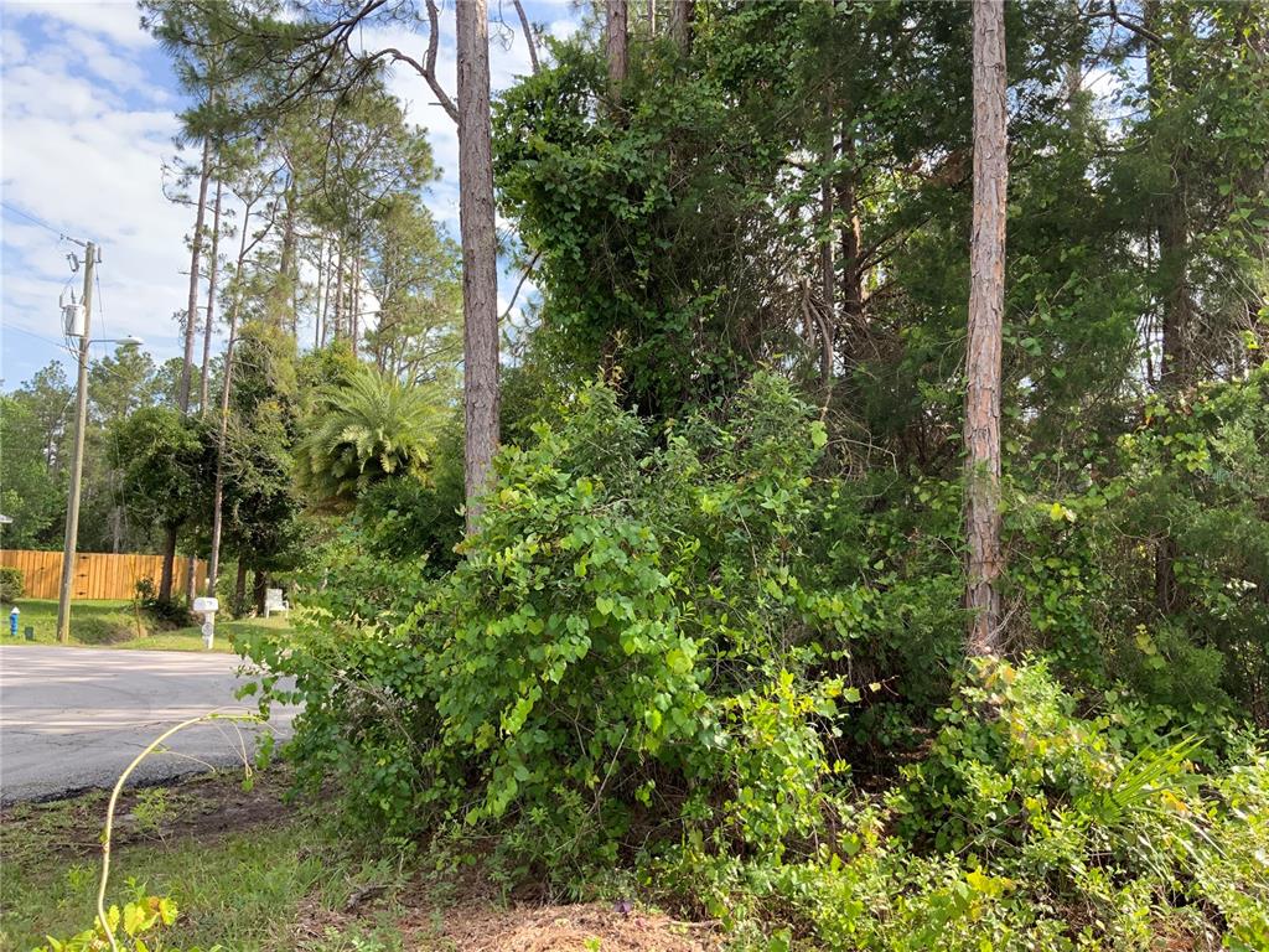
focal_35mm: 29
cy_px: 476
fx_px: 1063
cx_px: 634
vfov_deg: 48.2
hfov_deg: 61.7
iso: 16
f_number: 1.8
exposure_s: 1/457
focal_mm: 3
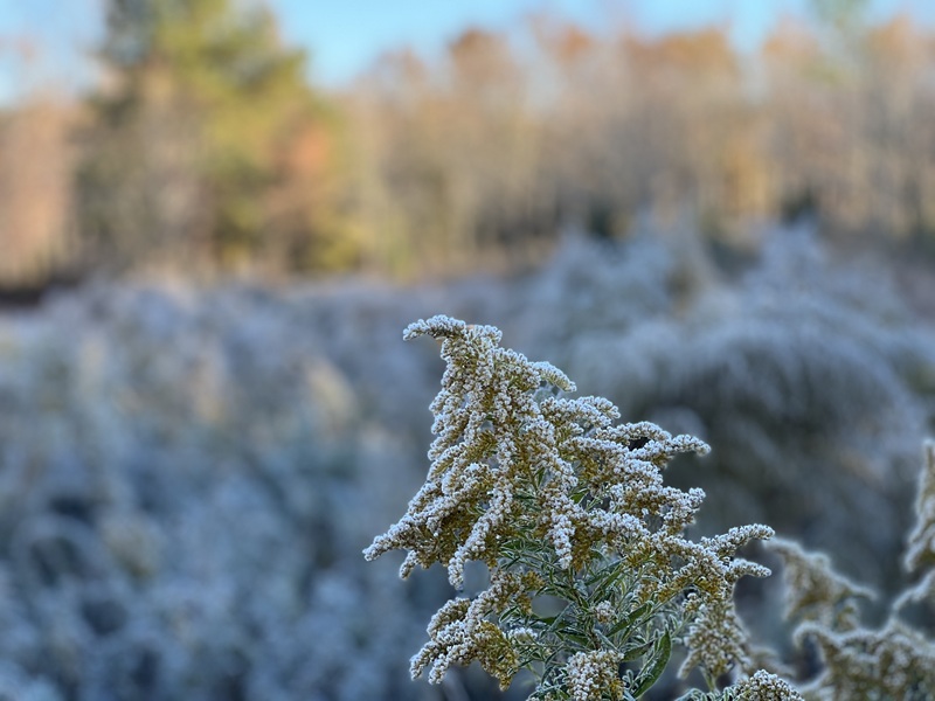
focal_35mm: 77
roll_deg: -1.1
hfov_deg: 25.3
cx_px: 468
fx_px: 2080
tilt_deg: -1.3
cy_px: 350
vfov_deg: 19.1
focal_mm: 9
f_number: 2.8
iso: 40
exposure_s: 1/121
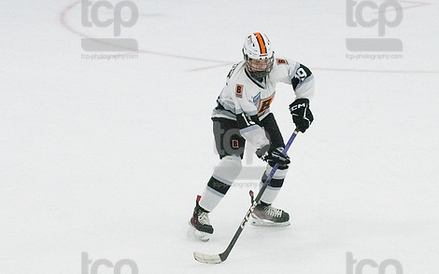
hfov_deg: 7.4
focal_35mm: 283
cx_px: 242
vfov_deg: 4.6
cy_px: 155
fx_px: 3387
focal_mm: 150
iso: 8000
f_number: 5
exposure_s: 1/1600
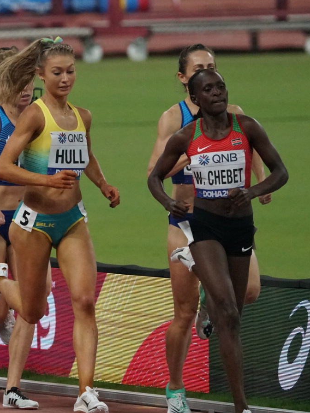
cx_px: -39
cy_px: 178
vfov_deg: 1.8
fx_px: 13455
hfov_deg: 1.3
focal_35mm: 1127
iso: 6400
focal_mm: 433
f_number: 6.3
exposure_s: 1/2000
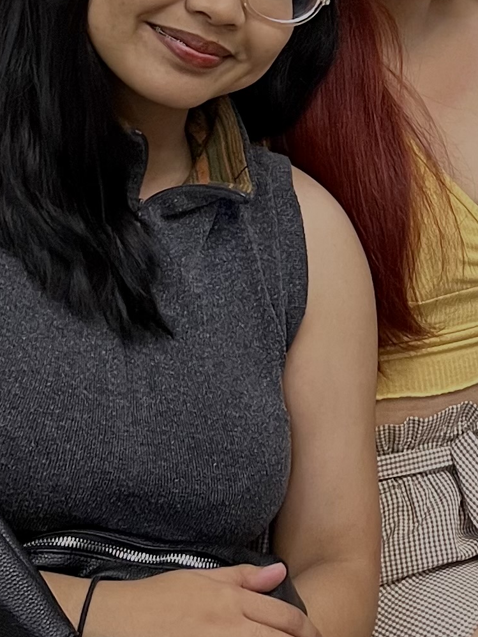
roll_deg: +3.8
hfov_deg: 14.1
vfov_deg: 18.1
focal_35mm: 105
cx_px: 297
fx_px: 1932
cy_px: -38
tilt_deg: -18.1
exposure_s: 1/60
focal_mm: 5.1
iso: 200
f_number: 1.6
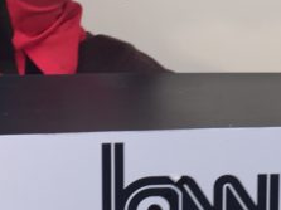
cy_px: -41
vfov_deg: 10.9
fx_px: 1079
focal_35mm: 133
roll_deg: -1.3
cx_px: 118
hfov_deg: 14.8
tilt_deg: -7.4
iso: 40
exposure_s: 1/60
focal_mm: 4.15
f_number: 2.2
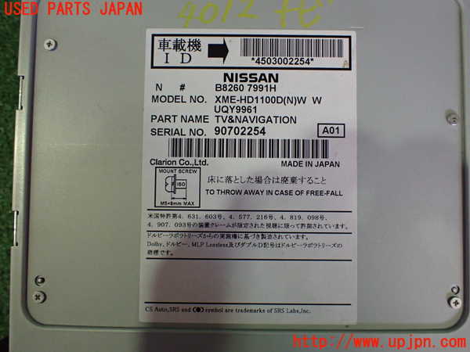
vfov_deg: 46.8
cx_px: 235
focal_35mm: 30
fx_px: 407
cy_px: 176
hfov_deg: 60.0
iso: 800
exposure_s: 1/125
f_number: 2.3
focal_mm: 5.4
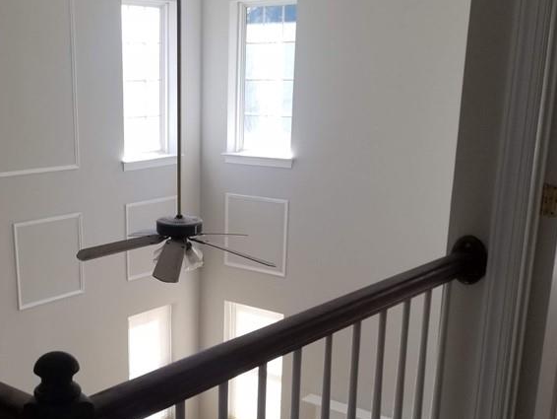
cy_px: 314
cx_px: 150
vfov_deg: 30.4
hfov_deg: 39.5
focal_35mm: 47
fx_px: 757
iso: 50
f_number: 1.7
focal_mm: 4.3
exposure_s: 1/213
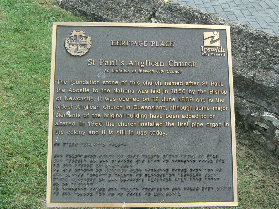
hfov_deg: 38.9
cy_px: 104
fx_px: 395
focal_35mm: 49
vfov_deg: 29.7
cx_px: 140
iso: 200
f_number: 5.6
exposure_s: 1/160
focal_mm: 6
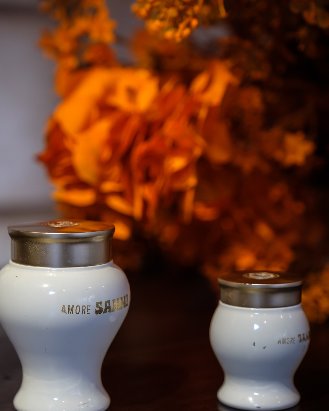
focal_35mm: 79
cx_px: 128
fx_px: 961
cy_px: 274
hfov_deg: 19.4
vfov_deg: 24.0
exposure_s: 1/125
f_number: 2.8
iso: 200
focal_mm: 35.3
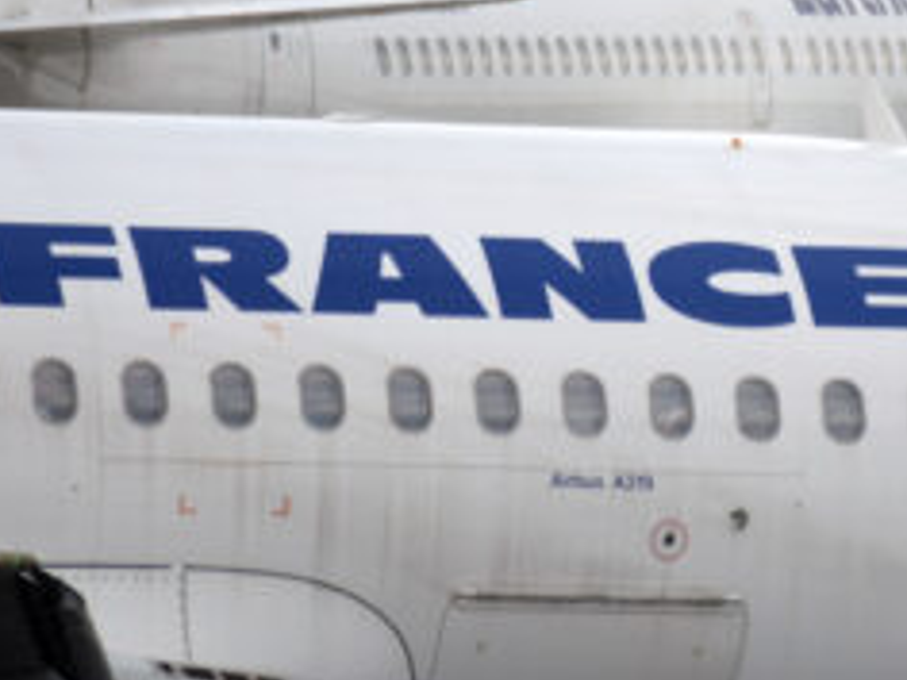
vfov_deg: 1.6
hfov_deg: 2.1
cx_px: 784
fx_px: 24603
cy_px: 48
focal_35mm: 939
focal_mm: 300
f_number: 5.6
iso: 200
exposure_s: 1/400
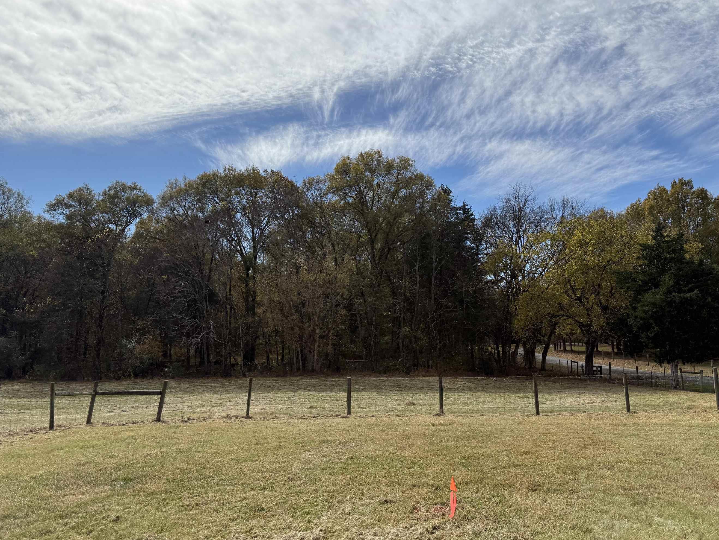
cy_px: 265
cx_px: 362
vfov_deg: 49.7
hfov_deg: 63.4
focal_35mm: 28
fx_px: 582
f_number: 1.78
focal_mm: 6.76
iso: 80
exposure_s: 1/6711
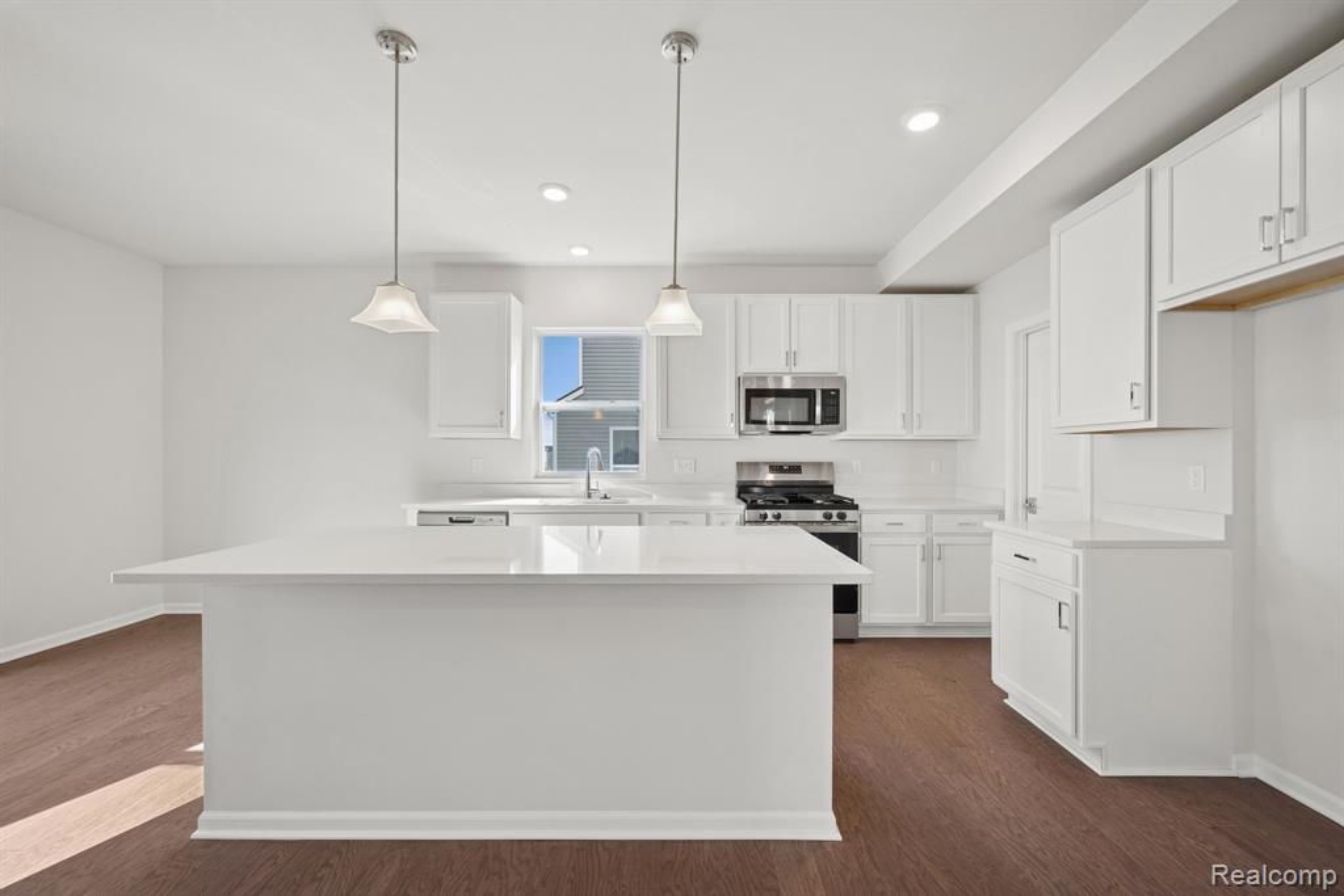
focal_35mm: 14
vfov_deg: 81.2
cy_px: 448
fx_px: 523
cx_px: 672
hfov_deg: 104.2
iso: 64
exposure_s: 1/4
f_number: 9
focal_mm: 14
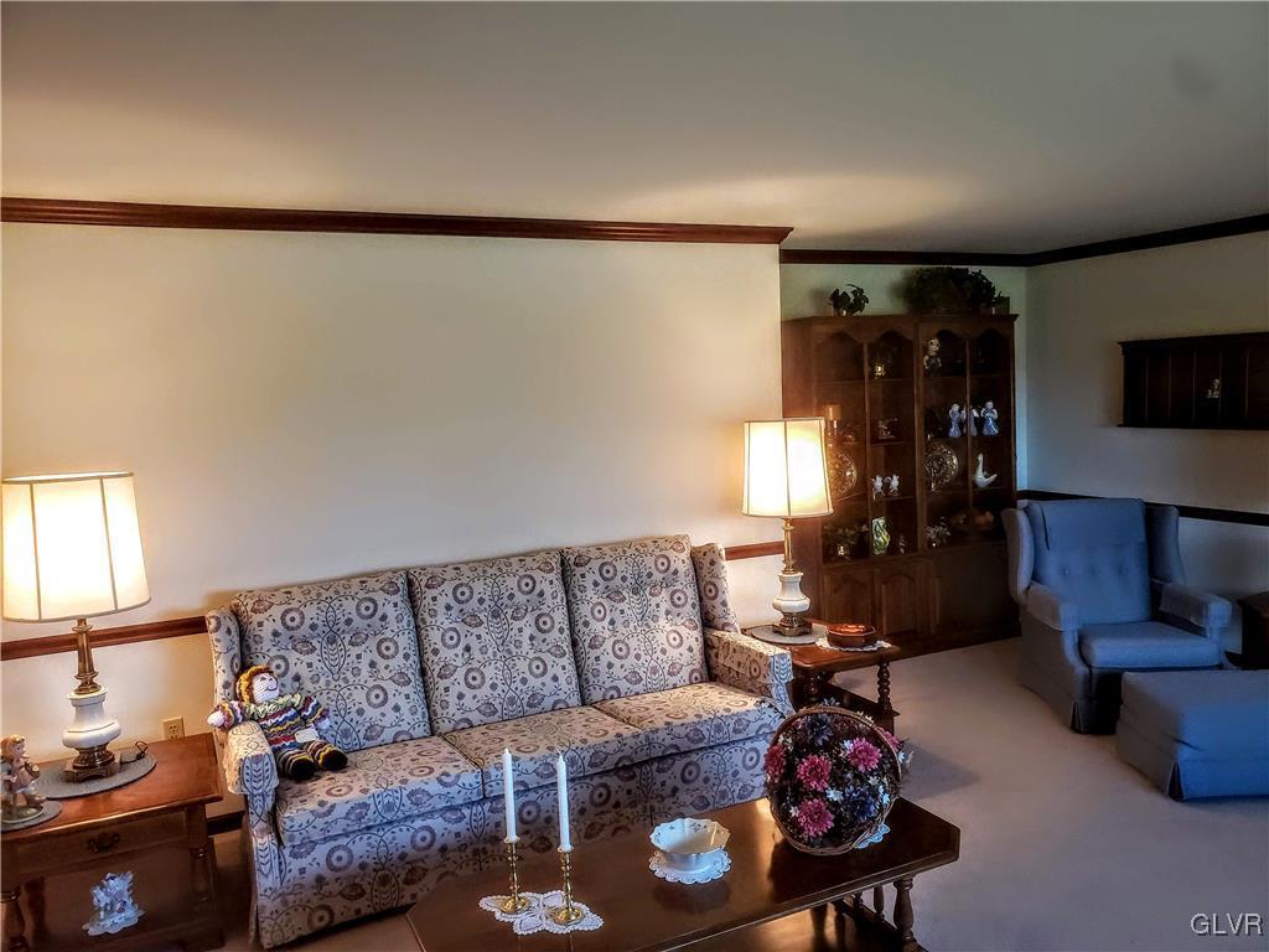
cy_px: 476
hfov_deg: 67.3
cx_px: 634
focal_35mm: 26
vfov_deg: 53.1
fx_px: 953
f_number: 2.4
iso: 250
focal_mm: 4.3
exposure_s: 1/60
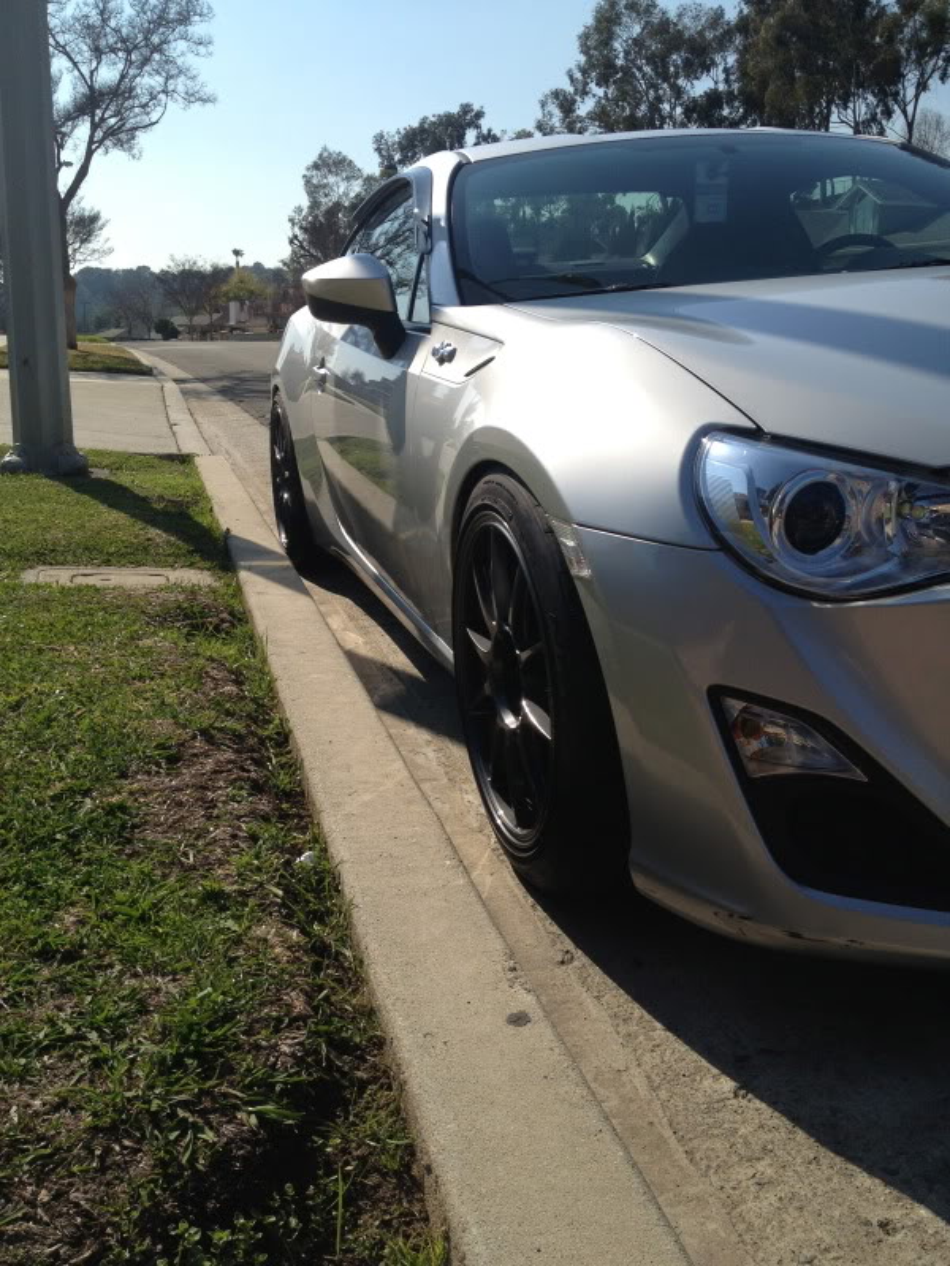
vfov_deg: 52.6
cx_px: 475
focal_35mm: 35
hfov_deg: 40.7
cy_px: 633
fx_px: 1281
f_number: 2.4
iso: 50
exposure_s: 1/2404
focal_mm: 4.3
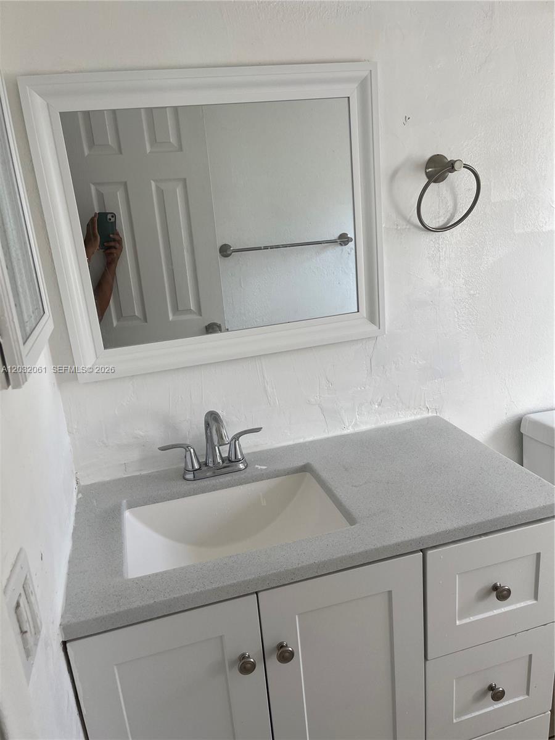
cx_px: 278
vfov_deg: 67.3
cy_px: 370
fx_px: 556
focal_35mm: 26
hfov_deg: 53.1
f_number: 1.6
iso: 50
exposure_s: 1/297
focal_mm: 5.1
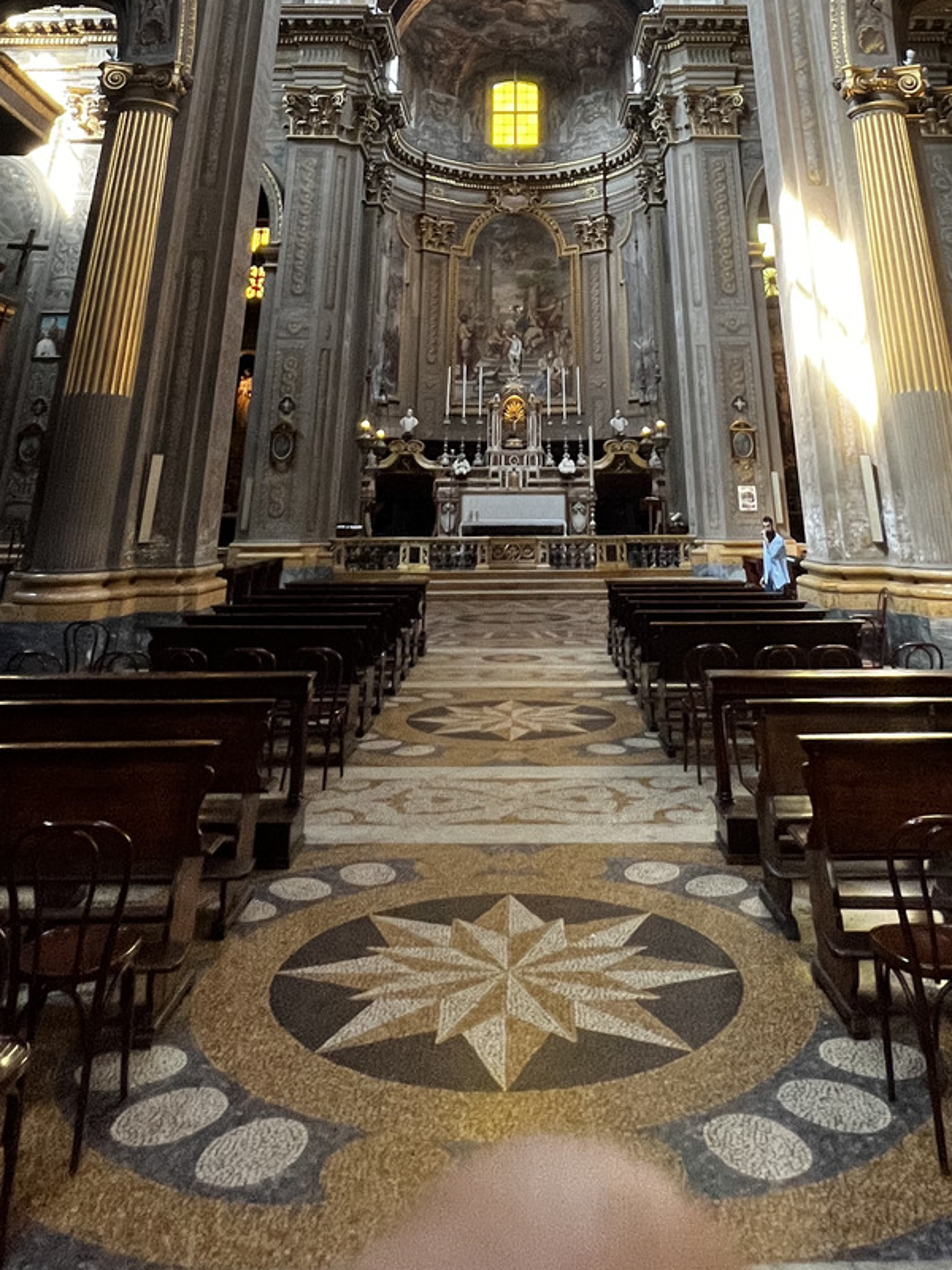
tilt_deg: +26.2
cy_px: 8
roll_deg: +0.0
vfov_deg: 53.4
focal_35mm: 26
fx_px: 953
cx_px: 525
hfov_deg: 53.0
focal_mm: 1.57
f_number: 1.8
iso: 320
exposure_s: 1/50
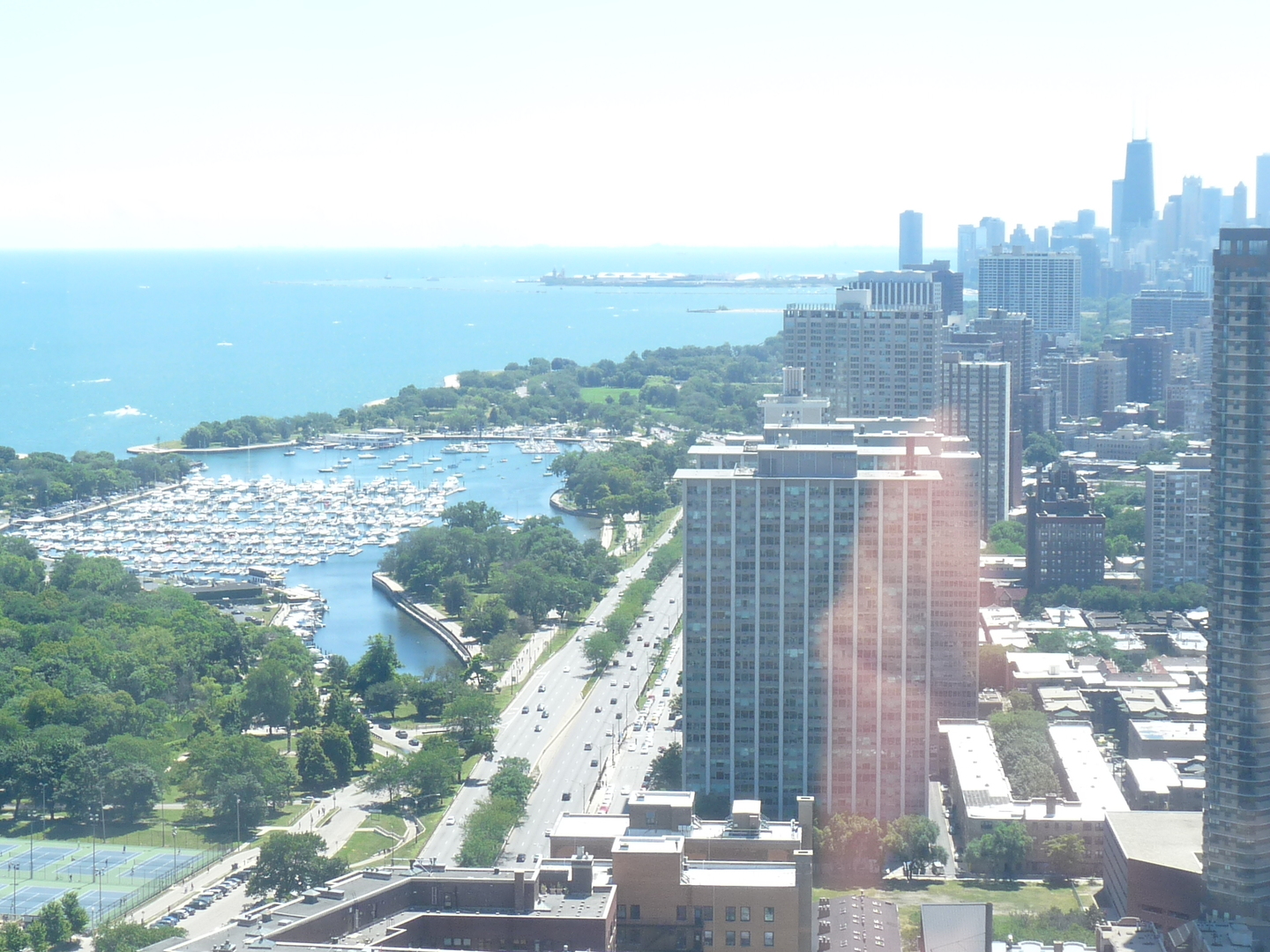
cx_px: 635
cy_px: 476
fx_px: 2788
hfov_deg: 25.7
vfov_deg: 19.4
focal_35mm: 76
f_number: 4.5
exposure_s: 1/200
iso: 100
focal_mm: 7.6
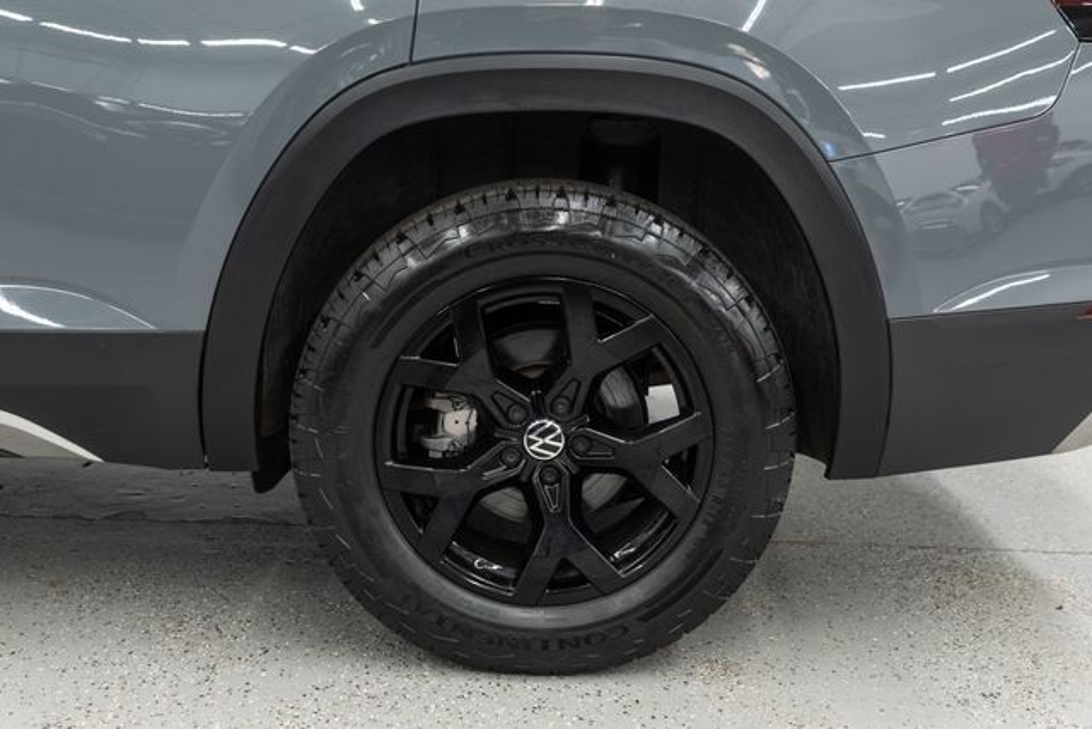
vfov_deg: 31.9
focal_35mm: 42
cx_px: 546
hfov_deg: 46.4
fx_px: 1274
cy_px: 364
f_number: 3.2
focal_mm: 28
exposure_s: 1/40
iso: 200
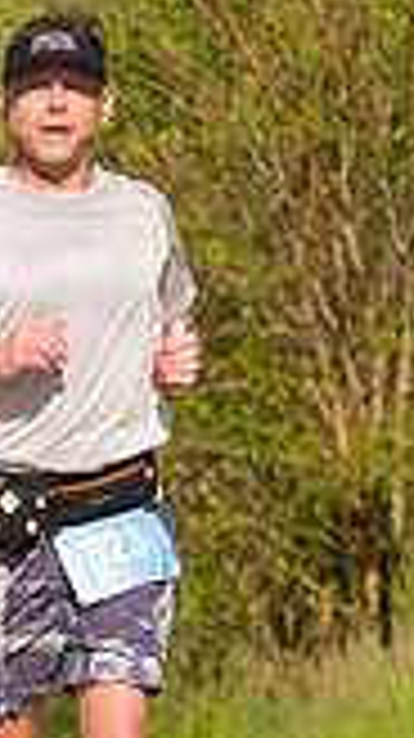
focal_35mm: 536
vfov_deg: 4.0
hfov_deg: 2.3
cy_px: 416
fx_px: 10482
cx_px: -392
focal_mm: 145
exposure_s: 1/2000
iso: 400
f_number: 5.6
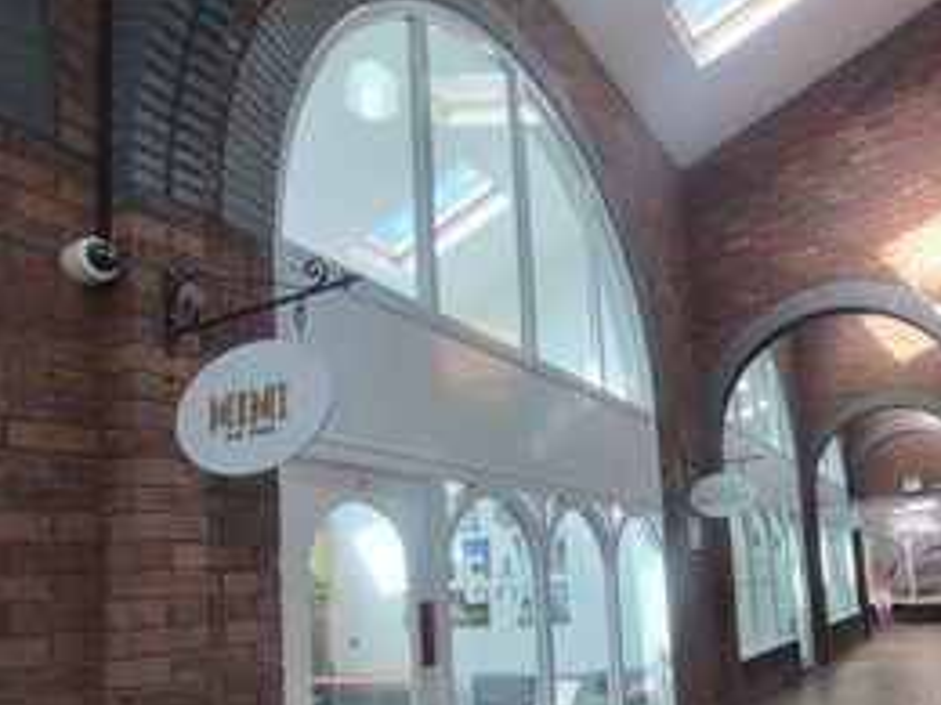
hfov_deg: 80.5
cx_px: 575
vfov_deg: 63.0
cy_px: 510
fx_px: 544
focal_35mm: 20
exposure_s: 1/100
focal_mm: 1.74
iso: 64
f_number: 2.2
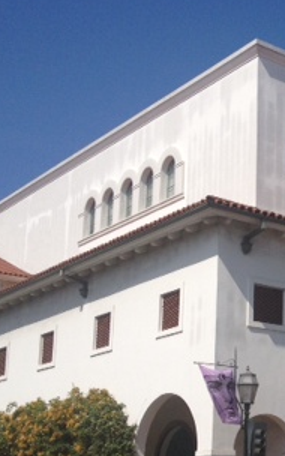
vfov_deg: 26.3
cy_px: 316
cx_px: 400
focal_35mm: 78
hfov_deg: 15.7
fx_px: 969
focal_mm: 4.28
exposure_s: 1/3247
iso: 50
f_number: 2.4
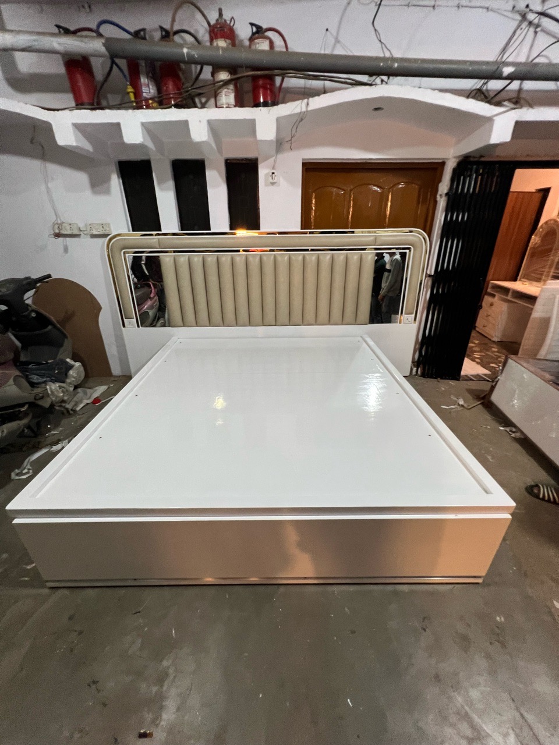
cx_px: 280
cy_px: 372
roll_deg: +0.7
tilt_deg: -26.2
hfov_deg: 89.9
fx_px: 280
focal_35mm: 13
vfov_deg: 106.2
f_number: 1.8
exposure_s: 1/50
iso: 200
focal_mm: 1.57
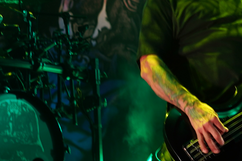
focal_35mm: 270
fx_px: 1815
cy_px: -61
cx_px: 242
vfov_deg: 5.1
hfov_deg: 7.6
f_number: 4
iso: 100
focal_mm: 50
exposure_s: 1/50
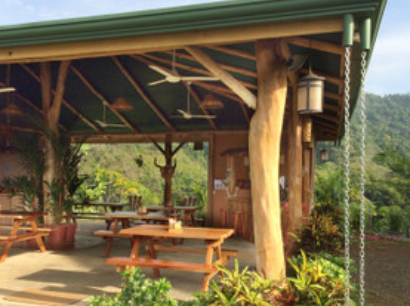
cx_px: 169
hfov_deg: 48.8
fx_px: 449
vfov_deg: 37.6
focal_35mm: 38
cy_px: 169
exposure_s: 1/838
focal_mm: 4.12
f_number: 2.2
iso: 32
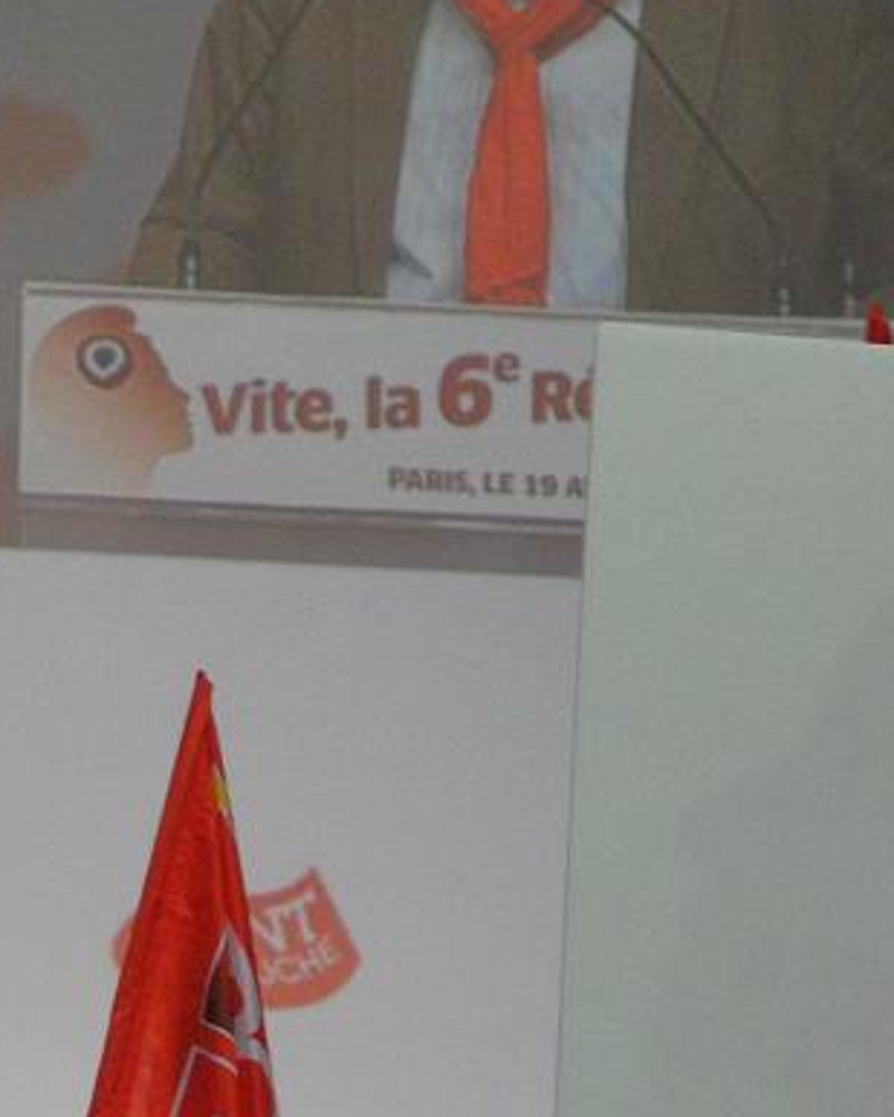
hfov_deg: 3.9
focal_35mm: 399
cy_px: 955
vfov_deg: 4.8
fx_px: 13191
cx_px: -414
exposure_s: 1/60
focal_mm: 37
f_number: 5.6
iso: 487
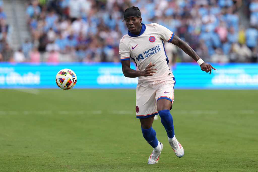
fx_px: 2150
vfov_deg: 4.6
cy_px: 86
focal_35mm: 300
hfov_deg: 6.9
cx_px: 129
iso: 1000
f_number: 3.5
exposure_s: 1/2500
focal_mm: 300
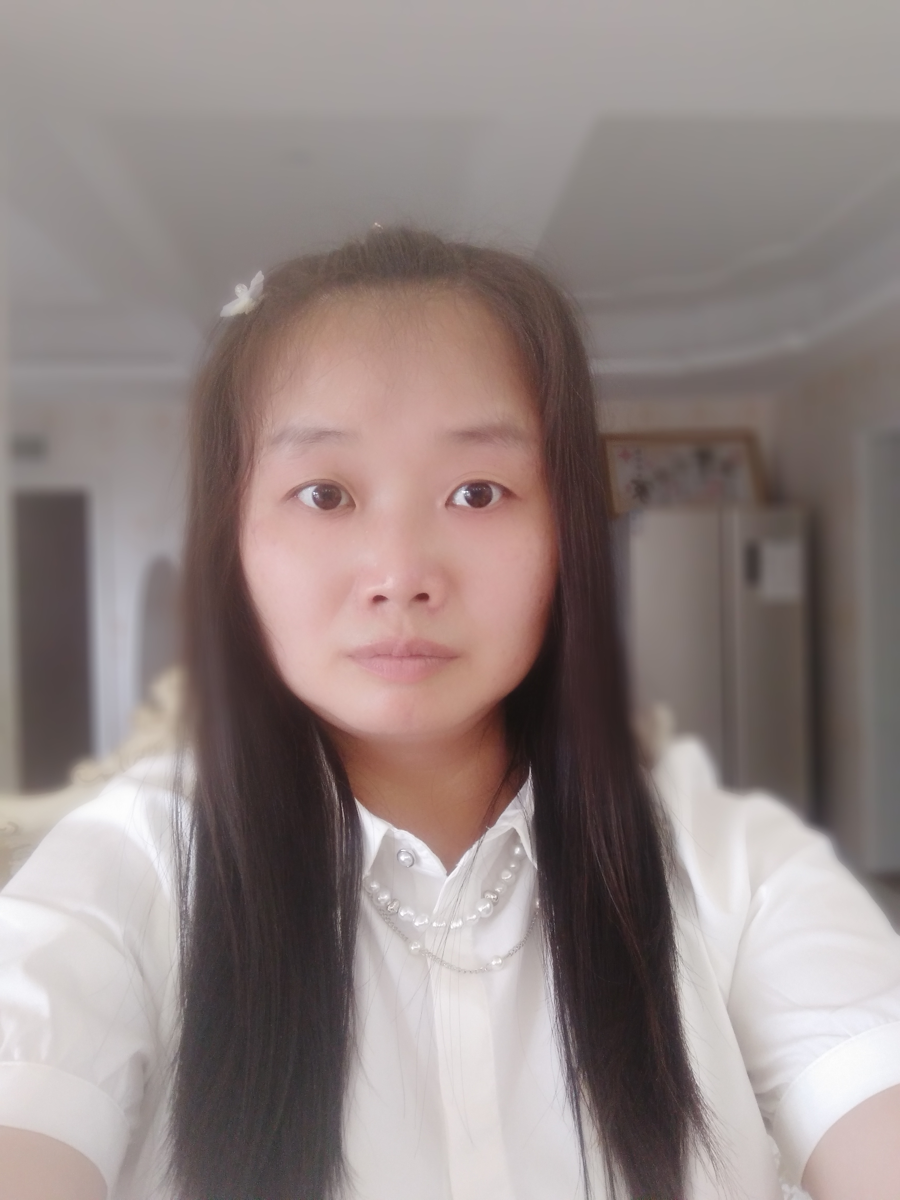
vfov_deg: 79.0
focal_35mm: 21
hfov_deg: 63.4
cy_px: 600
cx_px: 450
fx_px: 728
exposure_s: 1/33
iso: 320
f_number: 2
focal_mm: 3.57
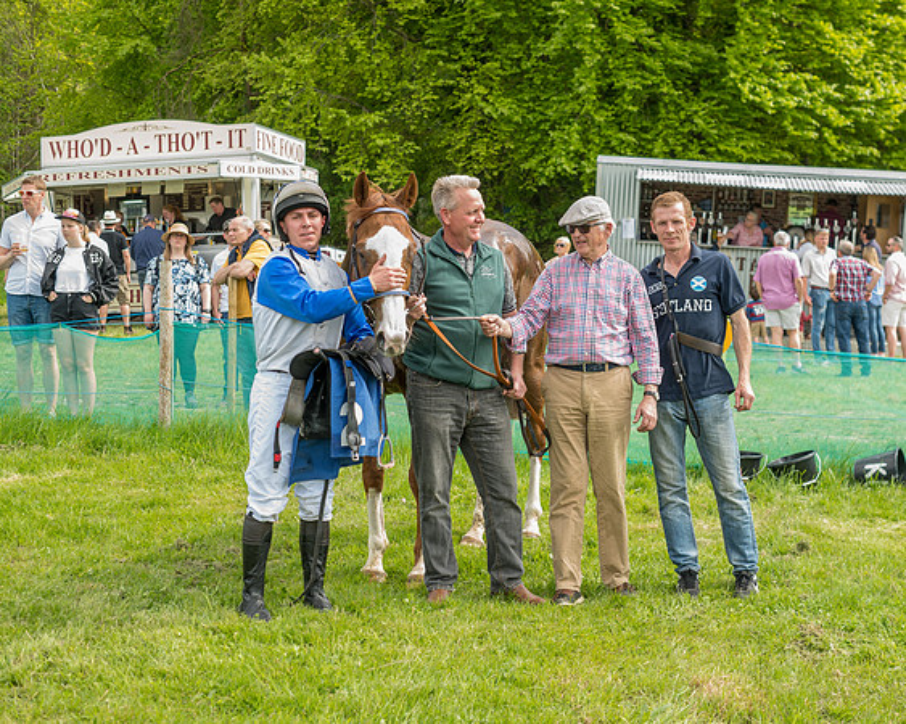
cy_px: 335
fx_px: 1625
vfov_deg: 25.1
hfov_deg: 31.1
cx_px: 532
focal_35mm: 61
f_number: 5
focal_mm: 50
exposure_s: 1/100
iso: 50
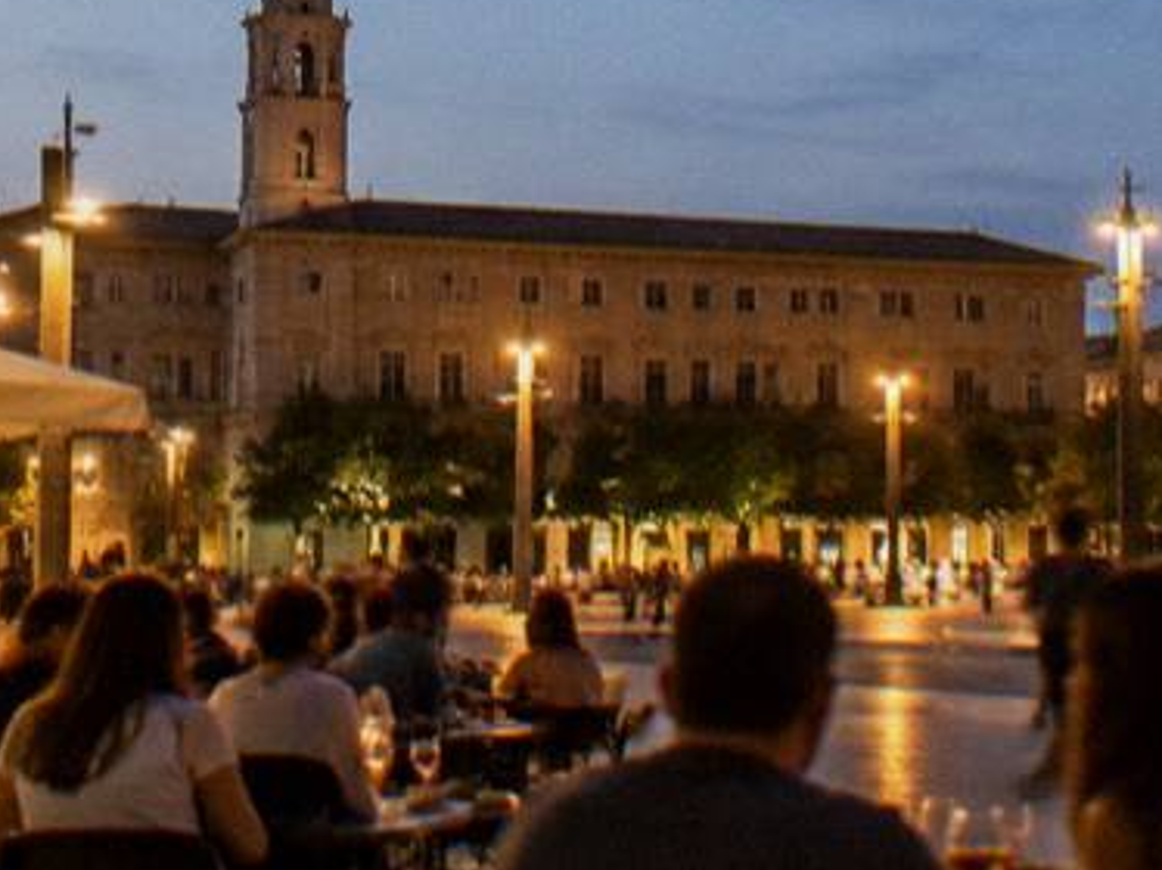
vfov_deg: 11.7
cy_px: 93
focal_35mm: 126
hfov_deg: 15.1
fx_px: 4227
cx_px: 1389
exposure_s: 1/500
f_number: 5.6
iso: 640
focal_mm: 49
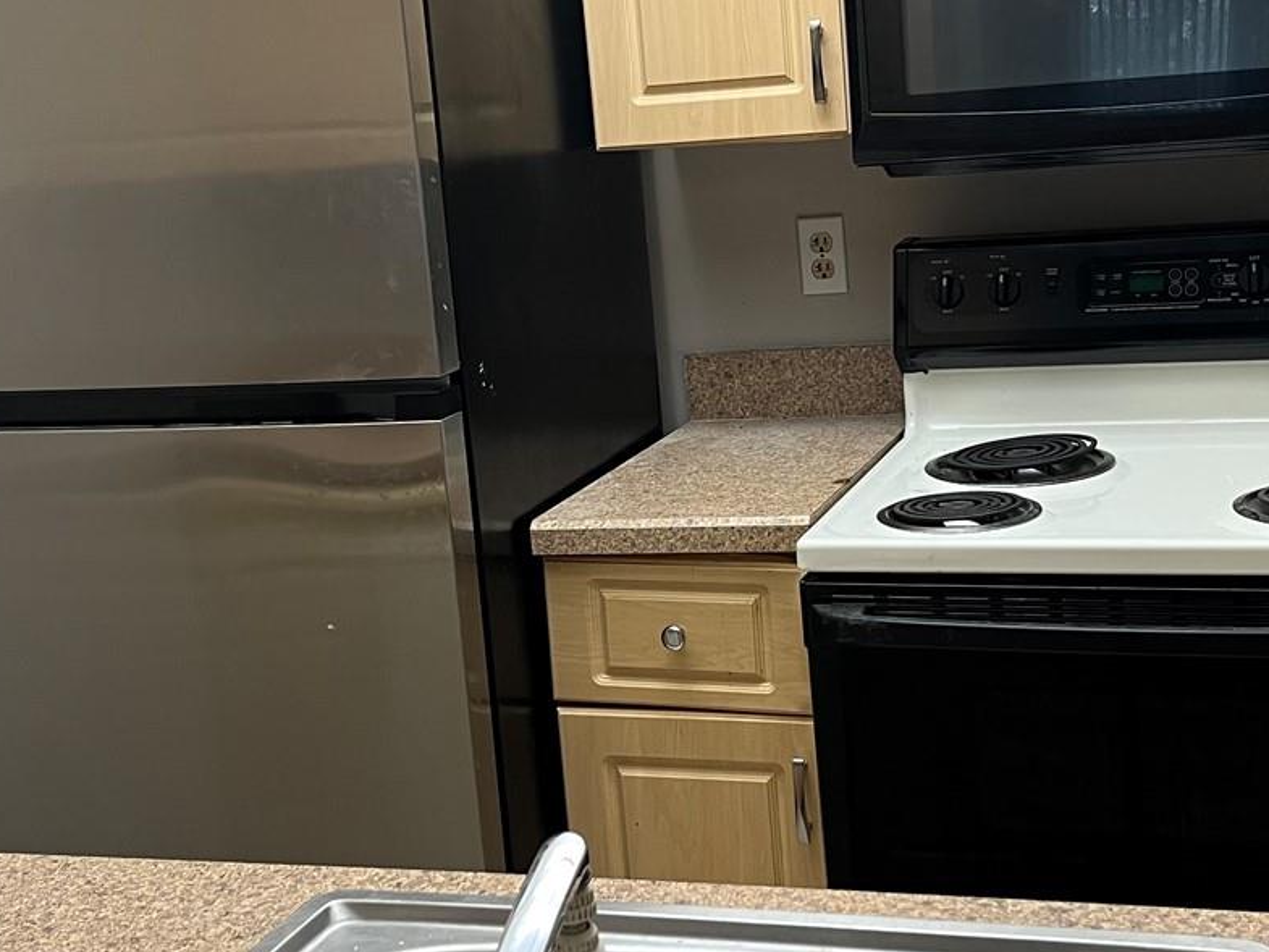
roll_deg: +5.4
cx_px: 677
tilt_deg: -9.5
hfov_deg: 36.2
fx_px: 1943
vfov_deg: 27.5
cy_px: 372
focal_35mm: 53
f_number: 1.6
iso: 125
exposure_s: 1/60
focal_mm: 5.1
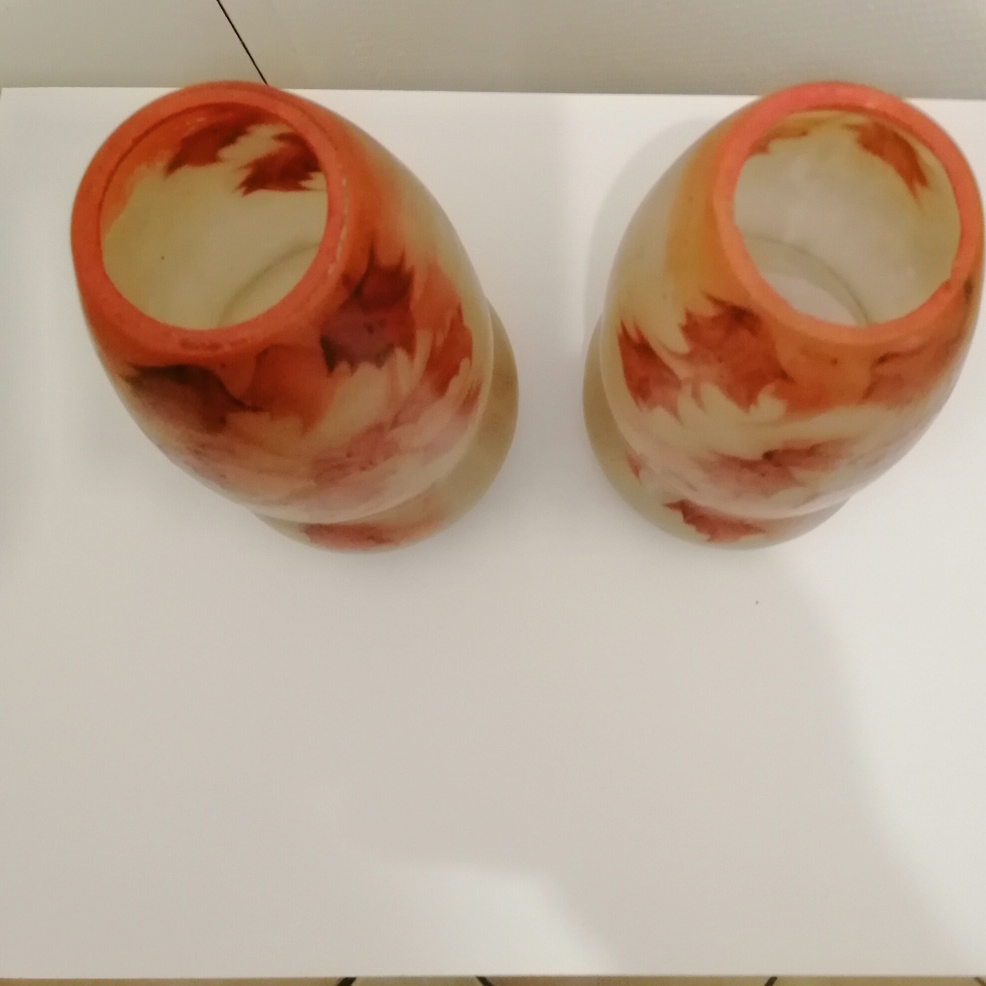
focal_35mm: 38
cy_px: 174
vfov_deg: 41.6
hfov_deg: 43.6
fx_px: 1225
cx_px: 595
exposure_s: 1/33.3
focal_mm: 3.96
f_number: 1.8
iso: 320
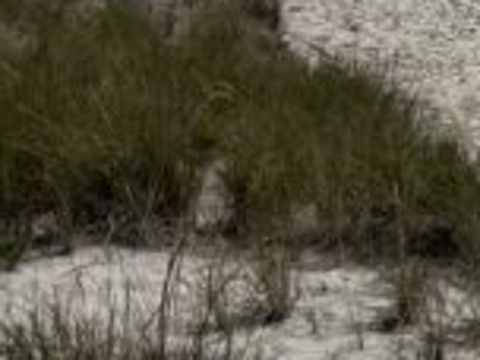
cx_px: 1614
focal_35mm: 175
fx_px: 2427
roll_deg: +2.4
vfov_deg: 8.0
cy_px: -395
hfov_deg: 8.6
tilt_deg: -2.6
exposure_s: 1/12195
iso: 50
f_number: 1.6
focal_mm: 5.96
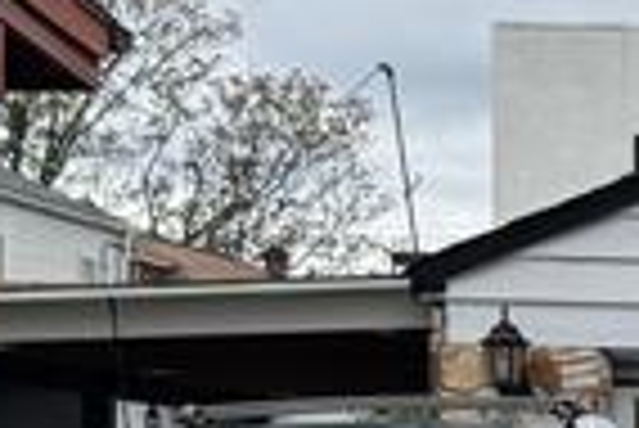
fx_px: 3198
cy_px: 676
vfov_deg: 7.5
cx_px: 1233
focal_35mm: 180
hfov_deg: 10.6
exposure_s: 1/4975
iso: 80
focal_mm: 6.76
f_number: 1.78
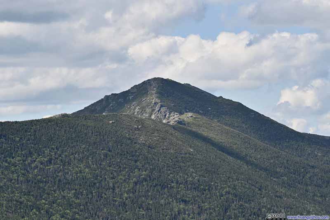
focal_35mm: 120
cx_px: 165
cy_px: 110
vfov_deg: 11.4
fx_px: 1100
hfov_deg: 17.1
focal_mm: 120
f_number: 5.6
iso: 64
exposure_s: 1/640
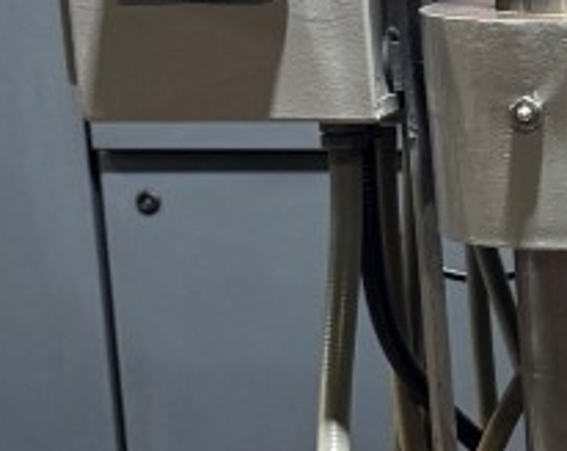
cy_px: 368
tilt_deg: -15.1
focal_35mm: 152
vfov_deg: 10.1
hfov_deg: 11.1
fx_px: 2546
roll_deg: -0.8
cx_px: 1272
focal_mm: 6.76
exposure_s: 1/60
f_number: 1.78
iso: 160
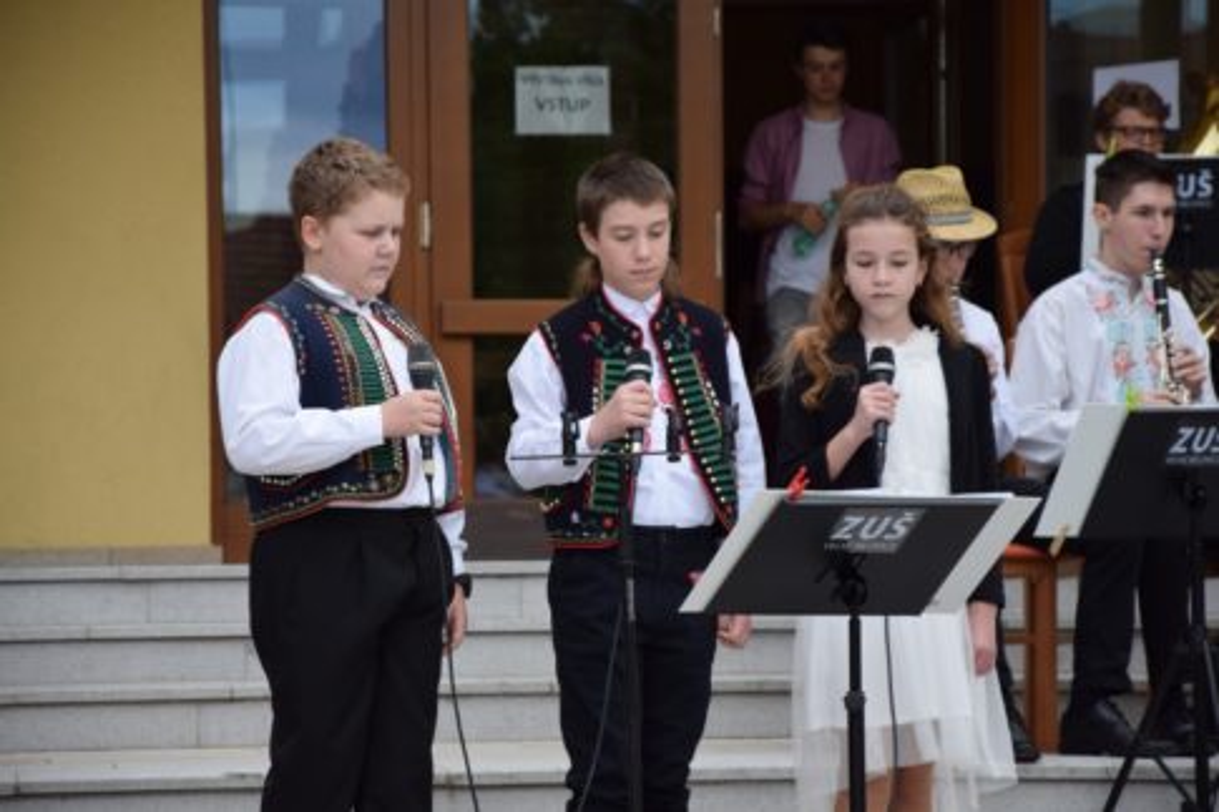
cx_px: 610
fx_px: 5331
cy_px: 406
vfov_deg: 8.7
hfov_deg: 13.0
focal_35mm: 158
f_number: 5.6
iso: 280
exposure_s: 1/500
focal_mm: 105
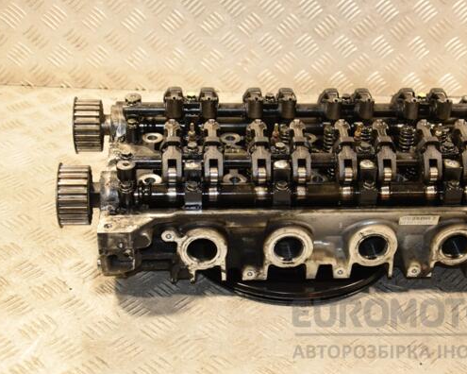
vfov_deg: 26.2
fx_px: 802
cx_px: 275
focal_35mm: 58
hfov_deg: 32.4
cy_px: 187
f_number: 5
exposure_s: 1/125
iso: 800
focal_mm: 34
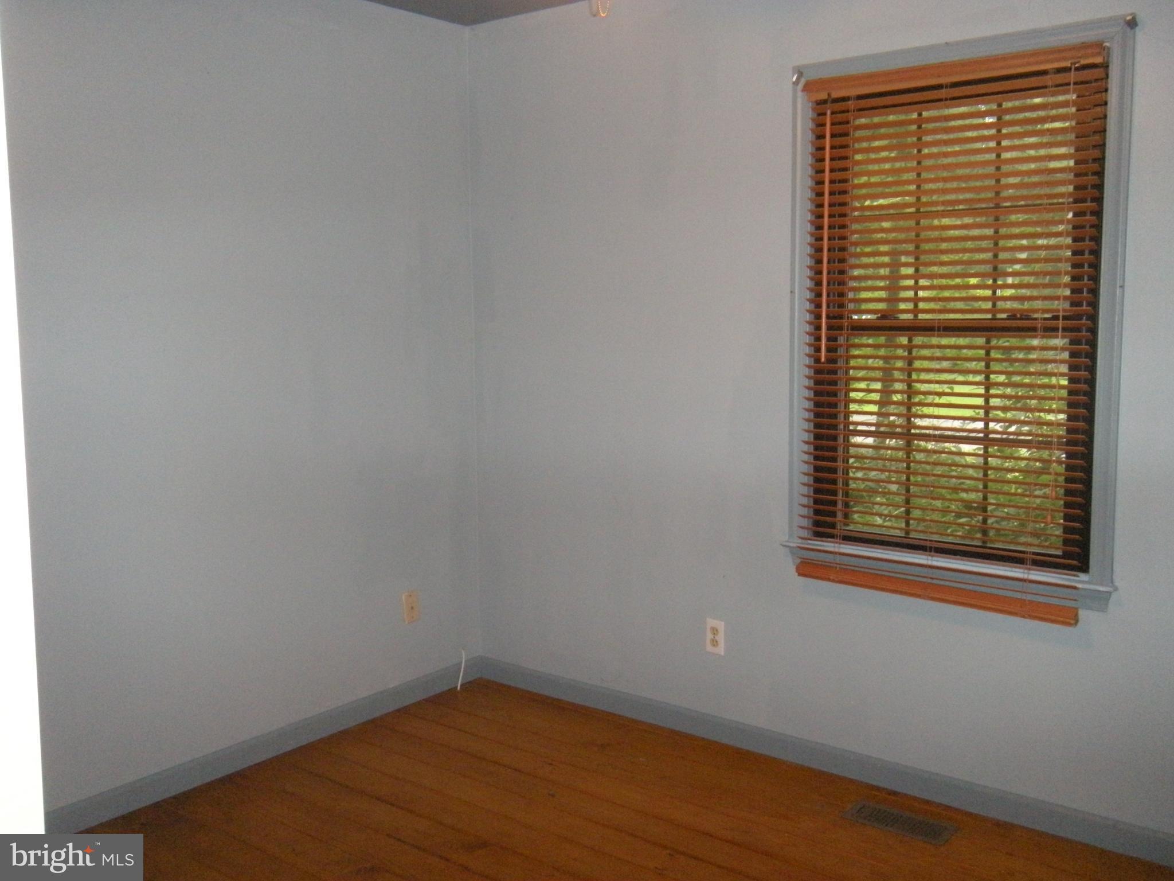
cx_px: 587
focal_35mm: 35
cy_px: 440
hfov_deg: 52.6
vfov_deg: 40.7
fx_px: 1187
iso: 400
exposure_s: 1/60
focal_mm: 5.9
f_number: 3.8
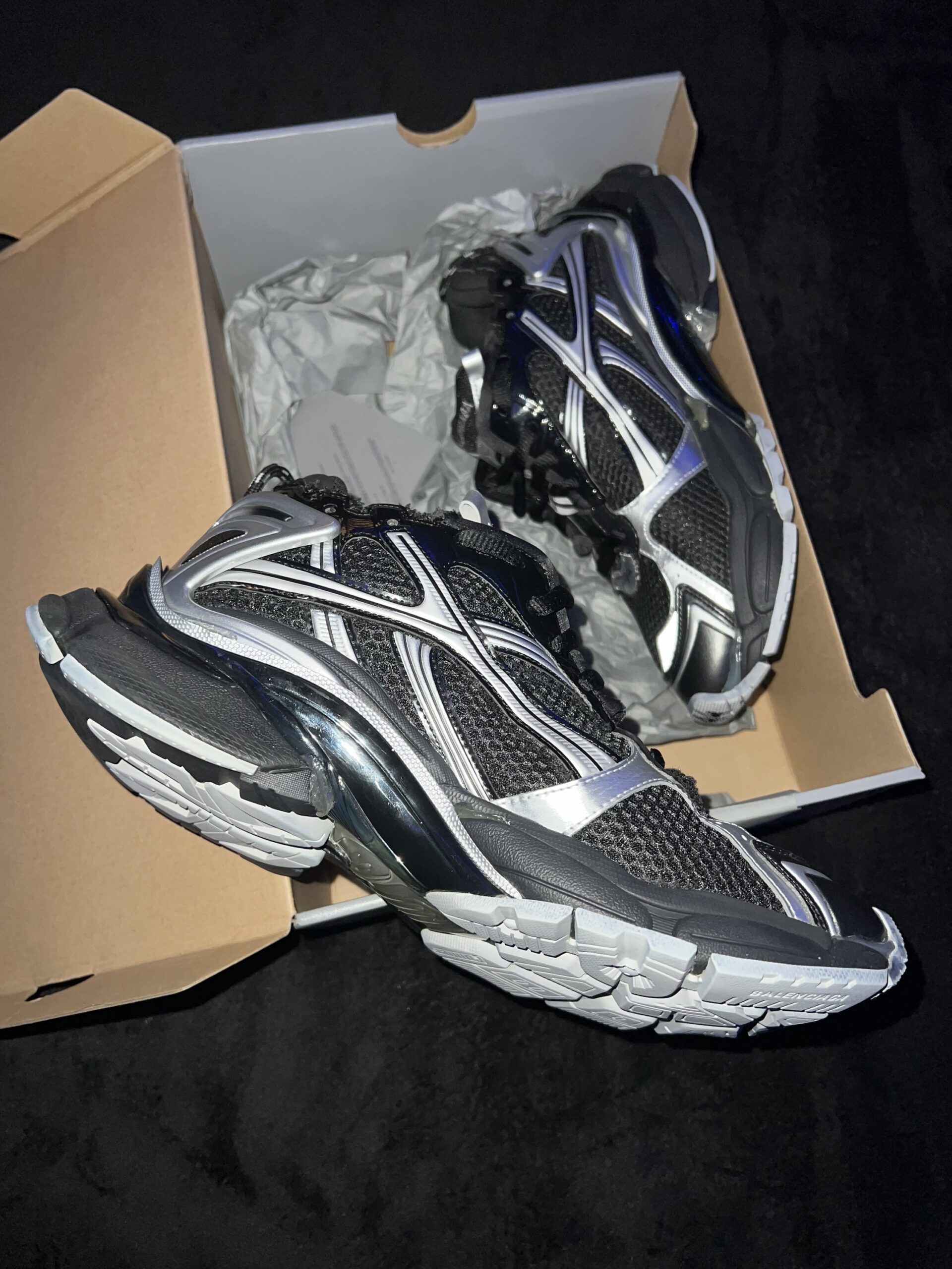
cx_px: 476
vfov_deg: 67.3
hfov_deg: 53.1
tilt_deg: -71.9
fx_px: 953
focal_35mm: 26
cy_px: 634
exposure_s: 1/4
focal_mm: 5.7
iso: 40
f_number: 1.5
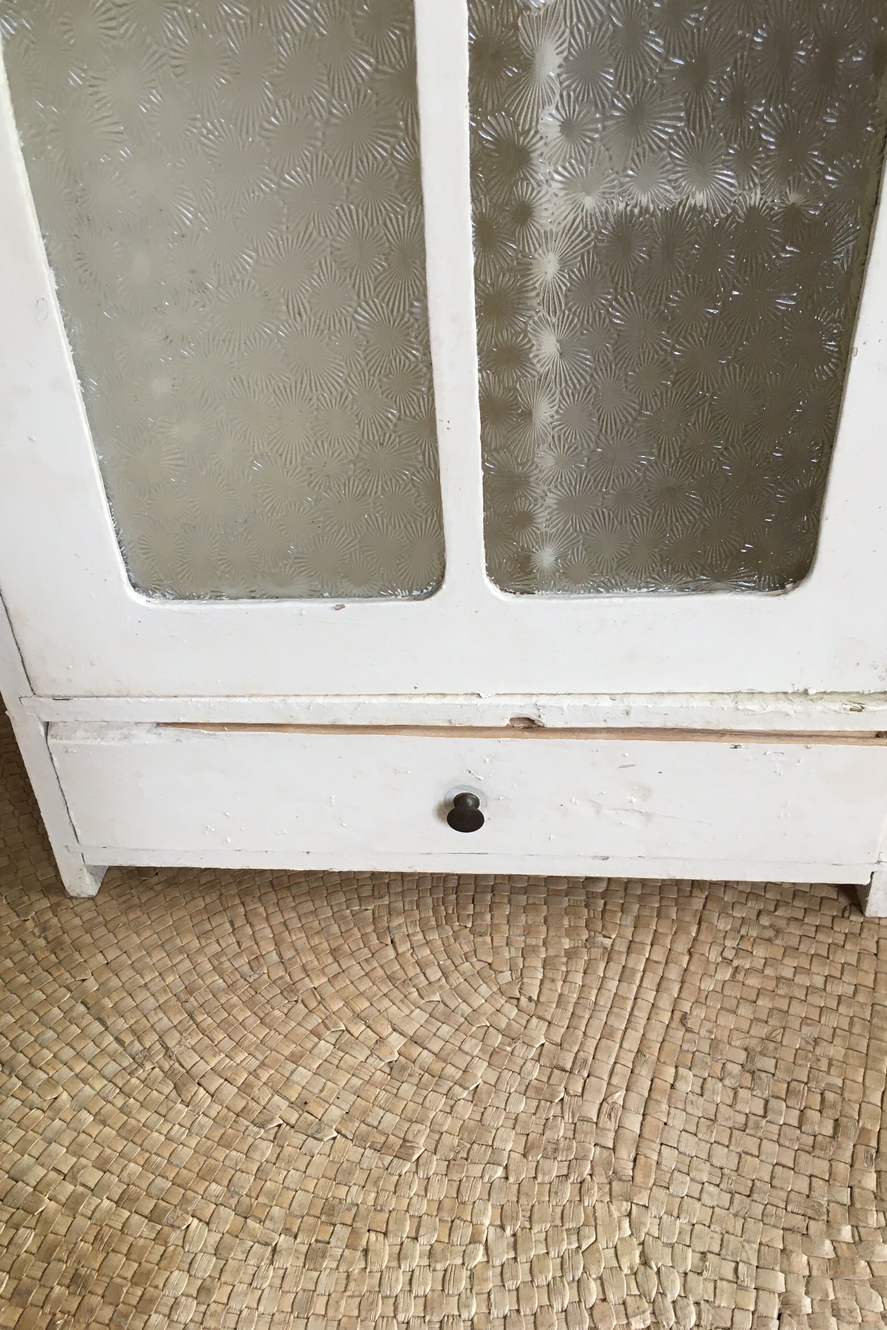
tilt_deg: -36.0
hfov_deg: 42.3
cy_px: 656
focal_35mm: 31
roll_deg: +1.7
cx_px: 460
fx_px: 1146
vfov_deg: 60.3
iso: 40
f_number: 2.2
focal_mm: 4.15
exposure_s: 1/33
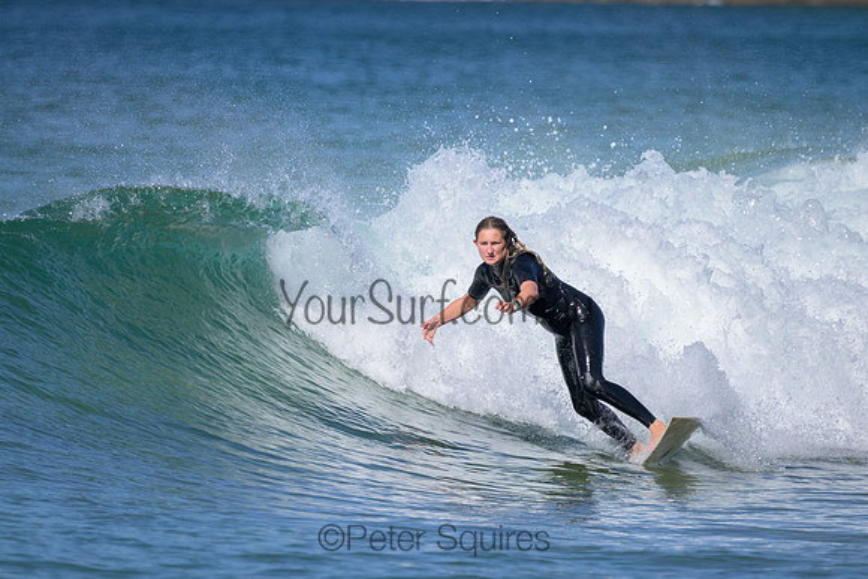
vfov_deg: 1.7
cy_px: 290
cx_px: 434
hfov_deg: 2.6
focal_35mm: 800
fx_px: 19292
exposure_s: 1/2000
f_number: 11
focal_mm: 800
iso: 800
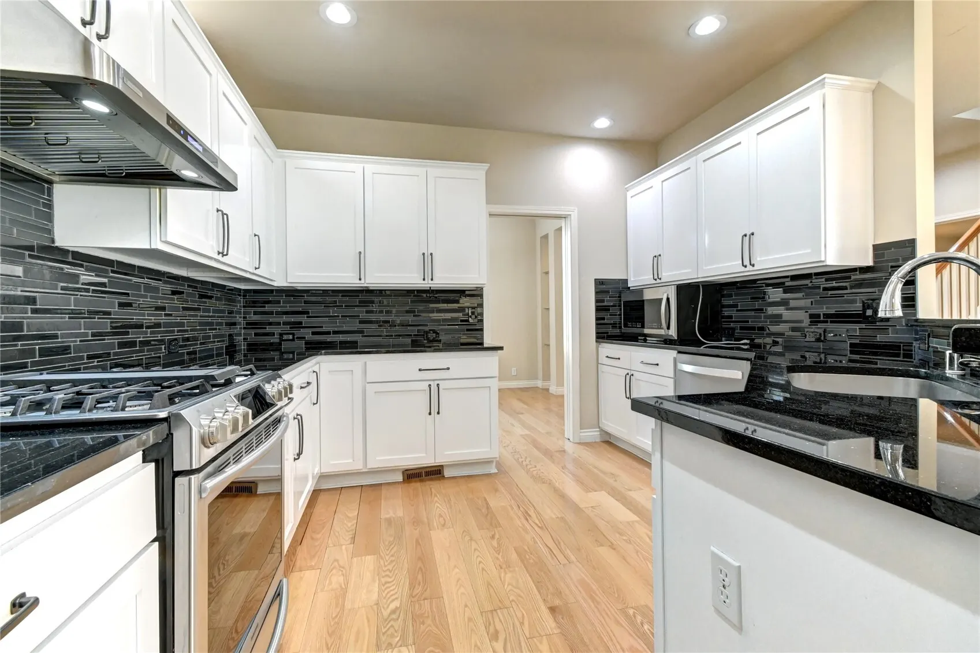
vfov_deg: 77.3
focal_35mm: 15
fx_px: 408
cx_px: 490
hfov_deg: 100.4
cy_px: 326
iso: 3200
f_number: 11
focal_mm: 10
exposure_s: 1/5
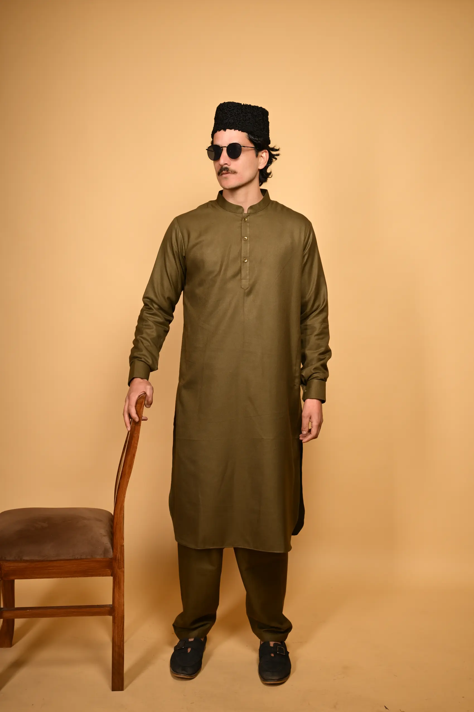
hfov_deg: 31.2
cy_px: 356
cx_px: 237
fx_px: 849
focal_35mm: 43
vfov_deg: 45.4
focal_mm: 43
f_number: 6.3
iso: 160
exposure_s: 1/200
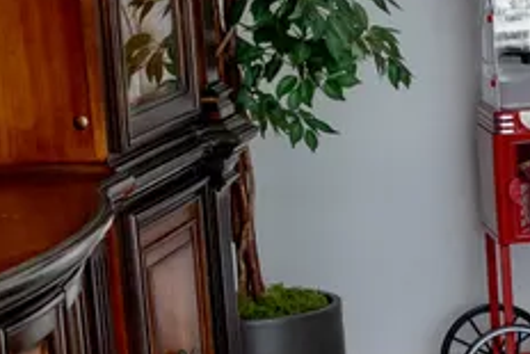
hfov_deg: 13.2
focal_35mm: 145
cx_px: 859
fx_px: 2136
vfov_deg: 9.4
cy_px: 314
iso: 640
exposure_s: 1/320
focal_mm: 35
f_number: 3.2
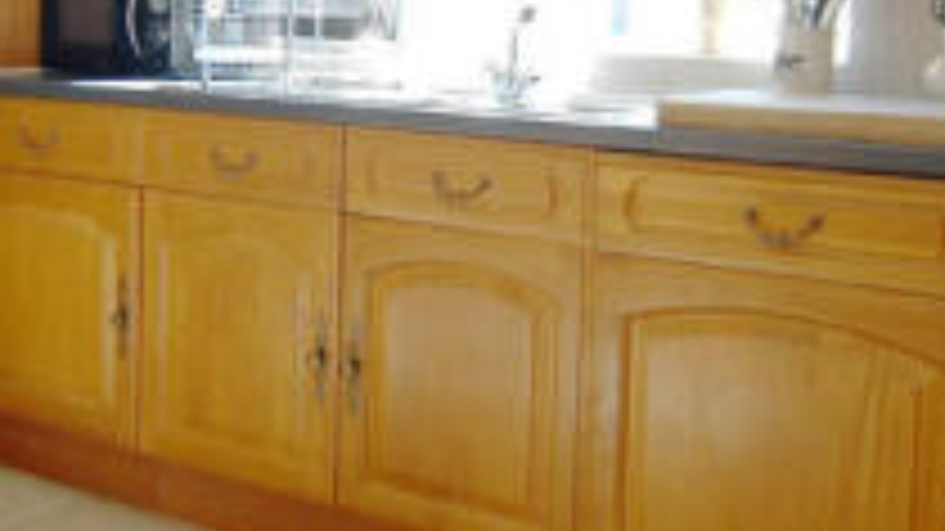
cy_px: 117
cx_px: 324
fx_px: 1228
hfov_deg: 41.6
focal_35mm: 49
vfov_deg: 24.1
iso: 400
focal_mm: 10
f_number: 4
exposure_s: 1/60
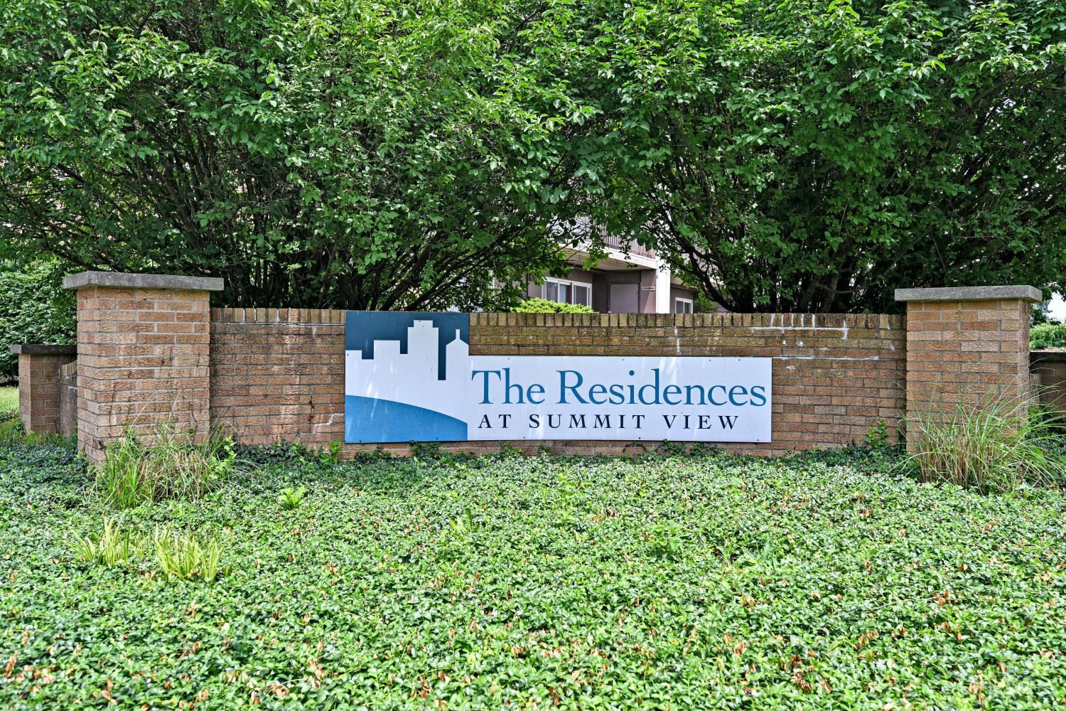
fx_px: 770
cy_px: 356
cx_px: 533
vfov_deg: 49.6
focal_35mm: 26
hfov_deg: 69.4
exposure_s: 1/250
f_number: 5.6
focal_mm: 26
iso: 125
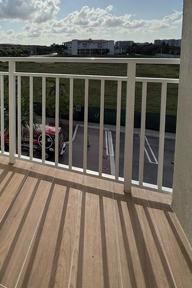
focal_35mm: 27
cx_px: -2
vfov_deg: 62.7
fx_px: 216
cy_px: 65
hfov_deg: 41.4
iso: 40
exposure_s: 1/5618
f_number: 2.2
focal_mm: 2.22
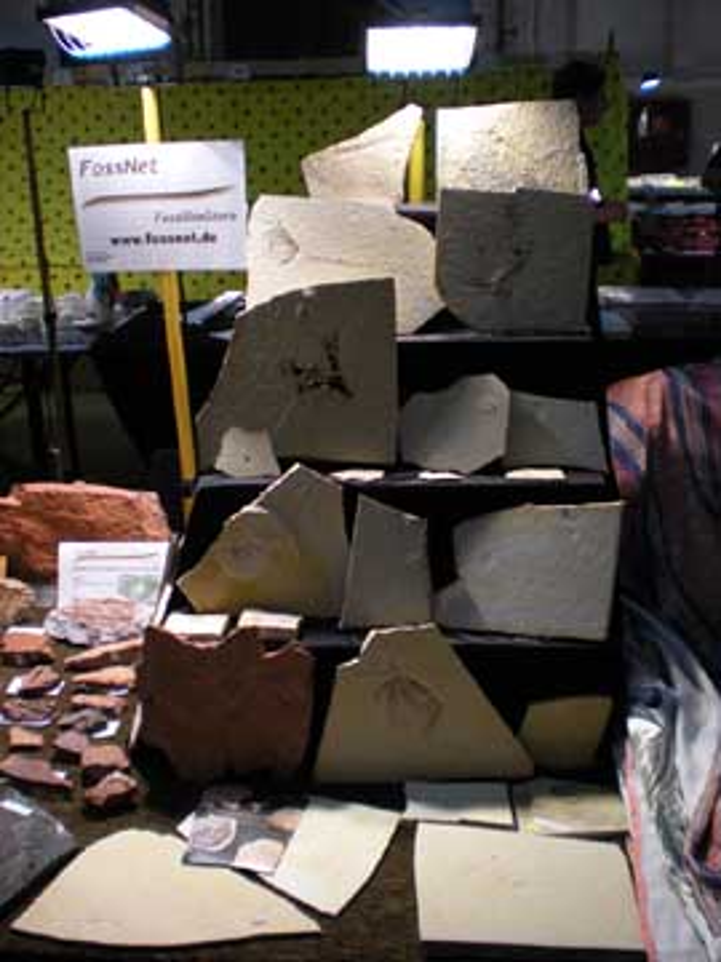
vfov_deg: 49.0
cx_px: 360
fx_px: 1055
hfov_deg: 37.7
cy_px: 481
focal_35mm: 38
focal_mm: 6.3
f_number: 3.1
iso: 153
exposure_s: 1/65.7
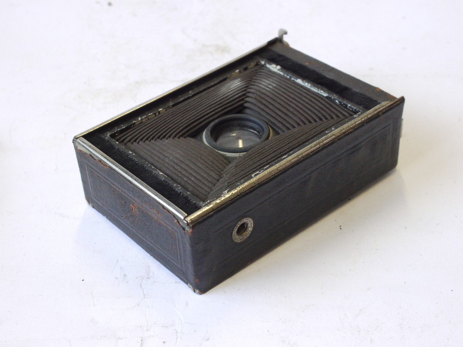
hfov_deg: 32.2
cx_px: 232
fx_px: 803
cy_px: 174
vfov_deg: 24.4
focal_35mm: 60
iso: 800
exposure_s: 1/80
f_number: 7.1
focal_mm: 30
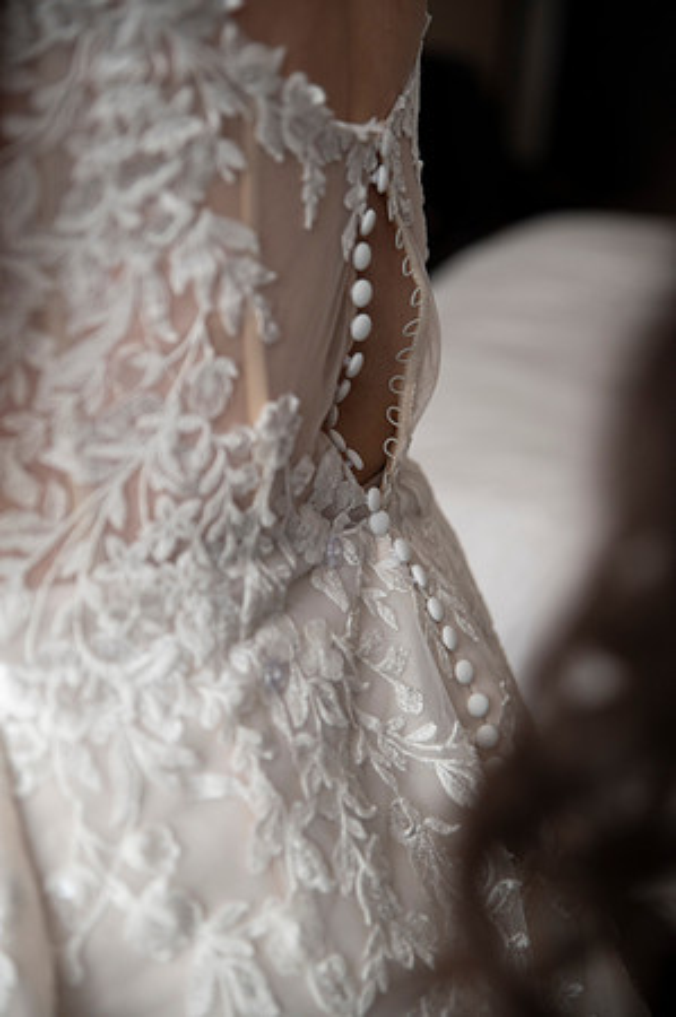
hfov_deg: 21.9
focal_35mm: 62
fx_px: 1750
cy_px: 508
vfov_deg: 32.4
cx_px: 338
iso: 1600
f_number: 2.8
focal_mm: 62
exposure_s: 1/1600
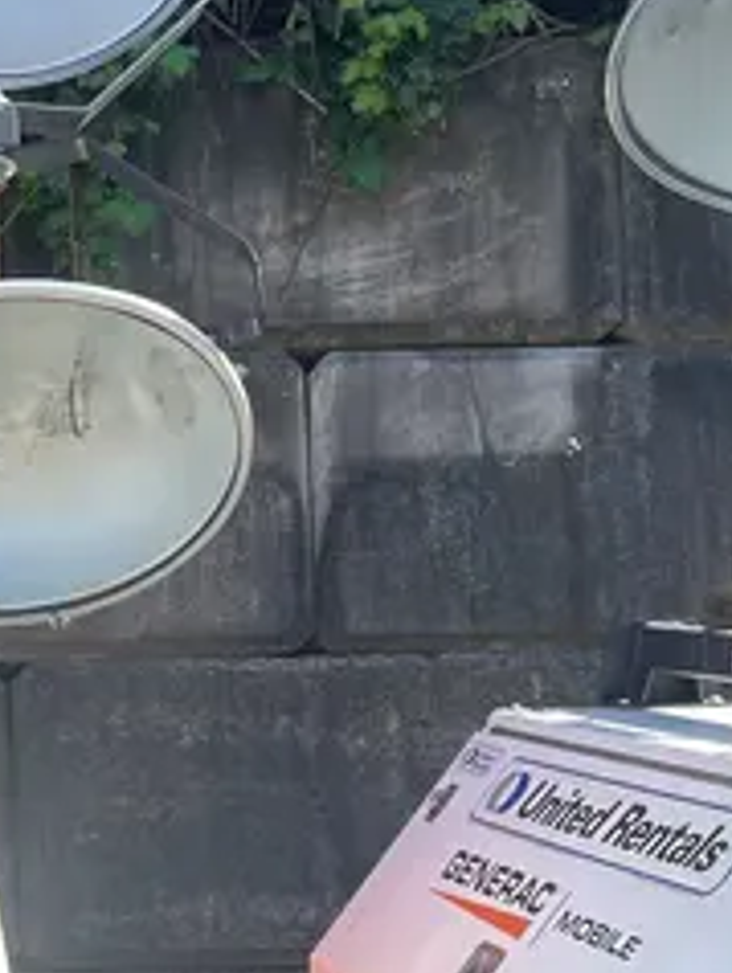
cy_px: 1016
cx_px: -278
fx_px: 2252
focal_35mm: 80
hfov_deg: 17.1
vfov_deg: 23.2
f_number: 1.6
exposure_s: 1/1052
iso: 32
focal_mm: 4.2
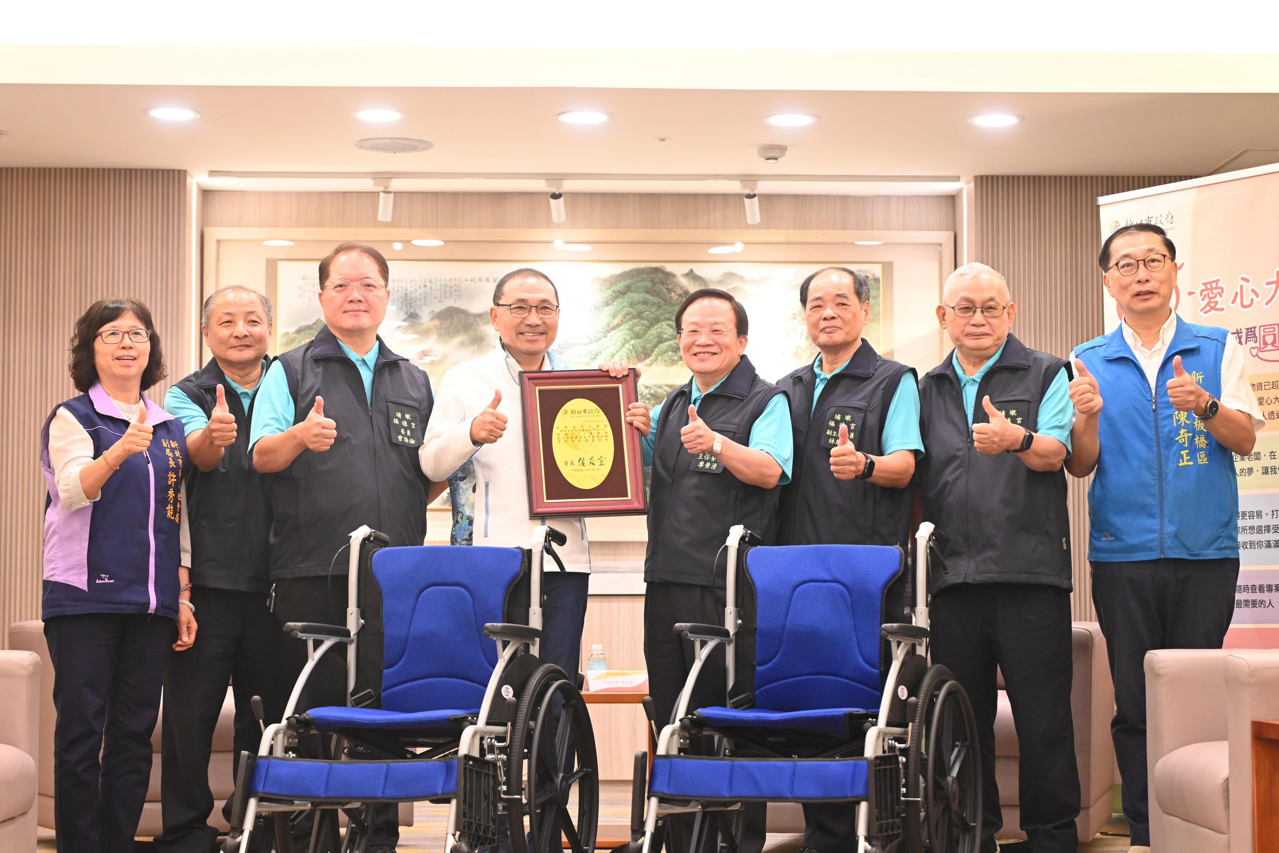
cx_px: 619
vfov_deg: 21.6
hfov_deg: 31.9
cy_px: 449
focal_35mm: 63
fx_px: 2238
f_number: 4
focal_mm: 59
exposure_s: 1/125
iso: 2200
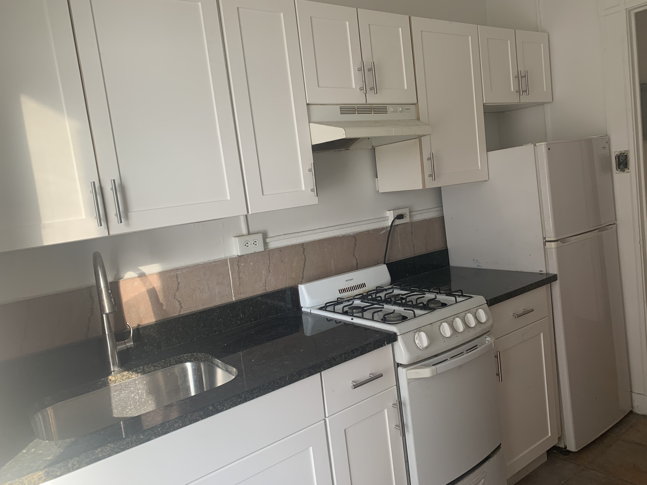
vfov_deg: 53.1
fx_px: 486
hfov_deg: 67.3
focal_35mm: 26
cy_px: 242
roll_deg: +7.4
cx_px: 324
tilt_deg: -6.4
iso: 80
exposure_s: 1/121
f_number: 1.8
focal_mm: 4.25
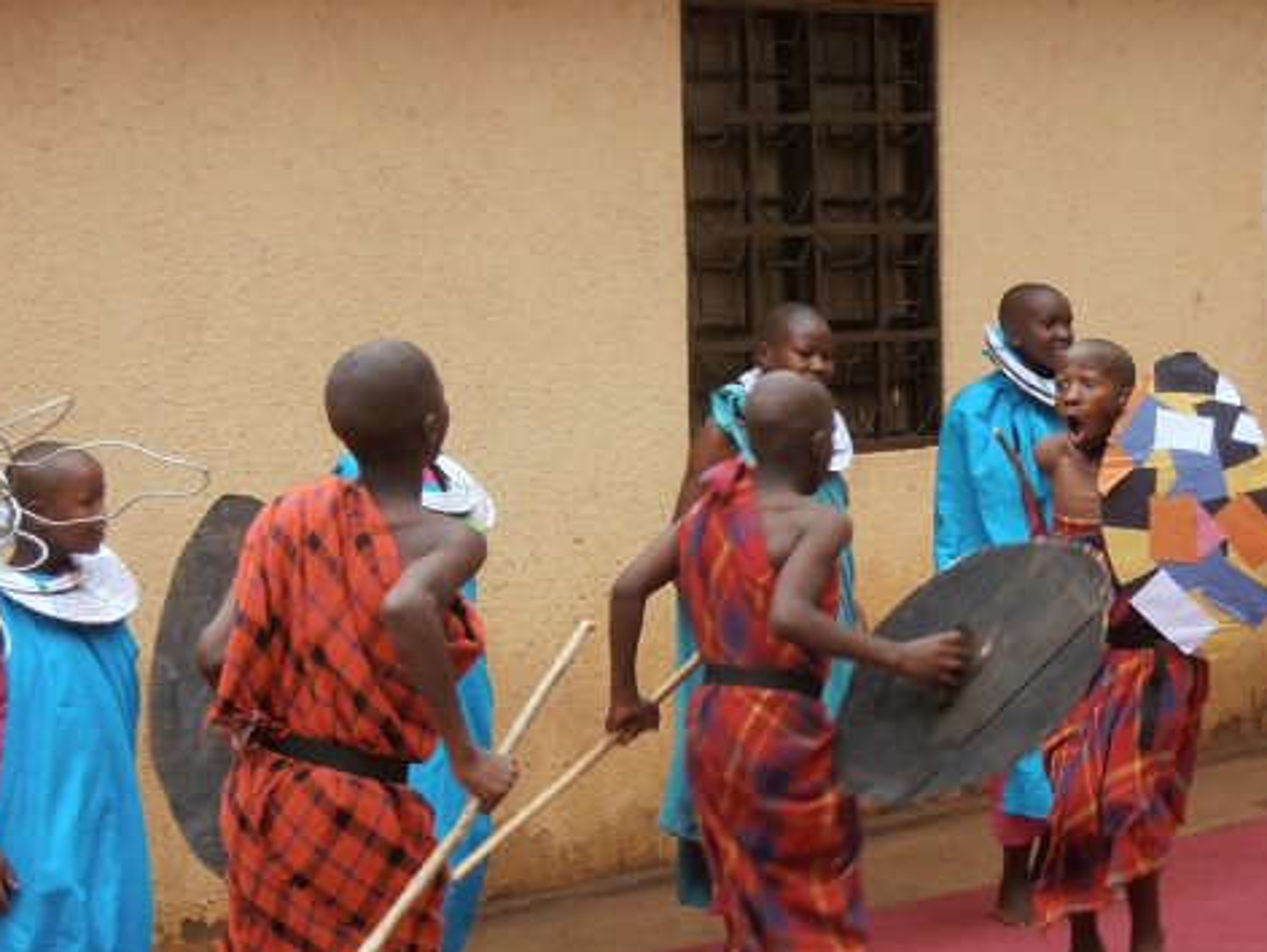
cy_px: 558
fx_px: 5311
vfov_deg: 10.2
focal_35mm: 145
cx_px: 717
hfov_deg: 13.6
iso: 80
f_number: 5.5
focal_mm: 21.79
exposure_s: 1/60
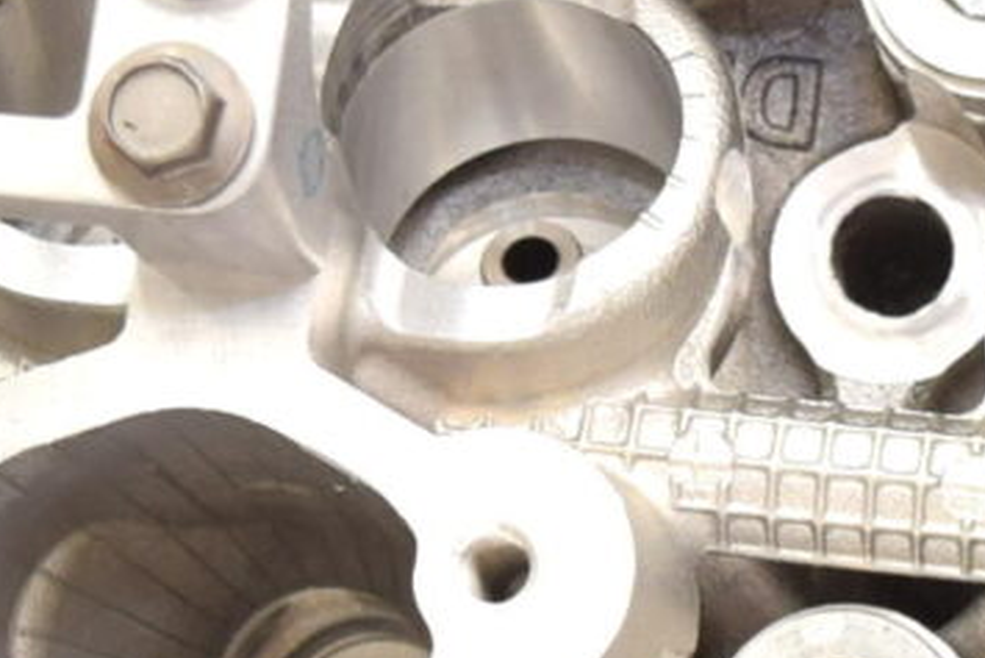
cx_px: 696
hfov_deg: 9.9
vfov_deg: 6.6
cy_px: 755
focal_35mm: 208
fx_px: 5693
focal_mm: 24
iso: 400
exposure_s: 1/100
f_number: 4.5
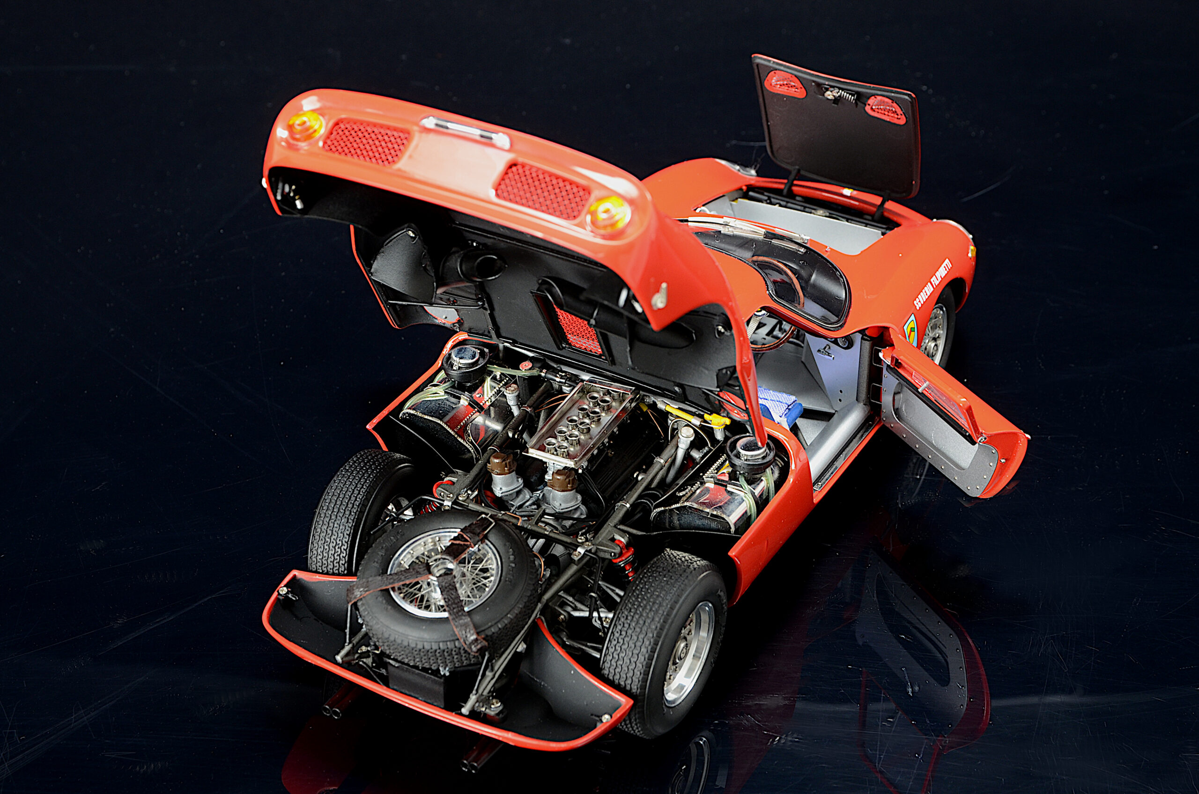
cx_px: 600
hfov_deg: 29.9
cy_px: 397
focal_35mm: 68
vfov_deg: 20.1
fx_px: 2244
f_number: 10
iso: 400
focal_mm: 45
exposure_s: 1/5
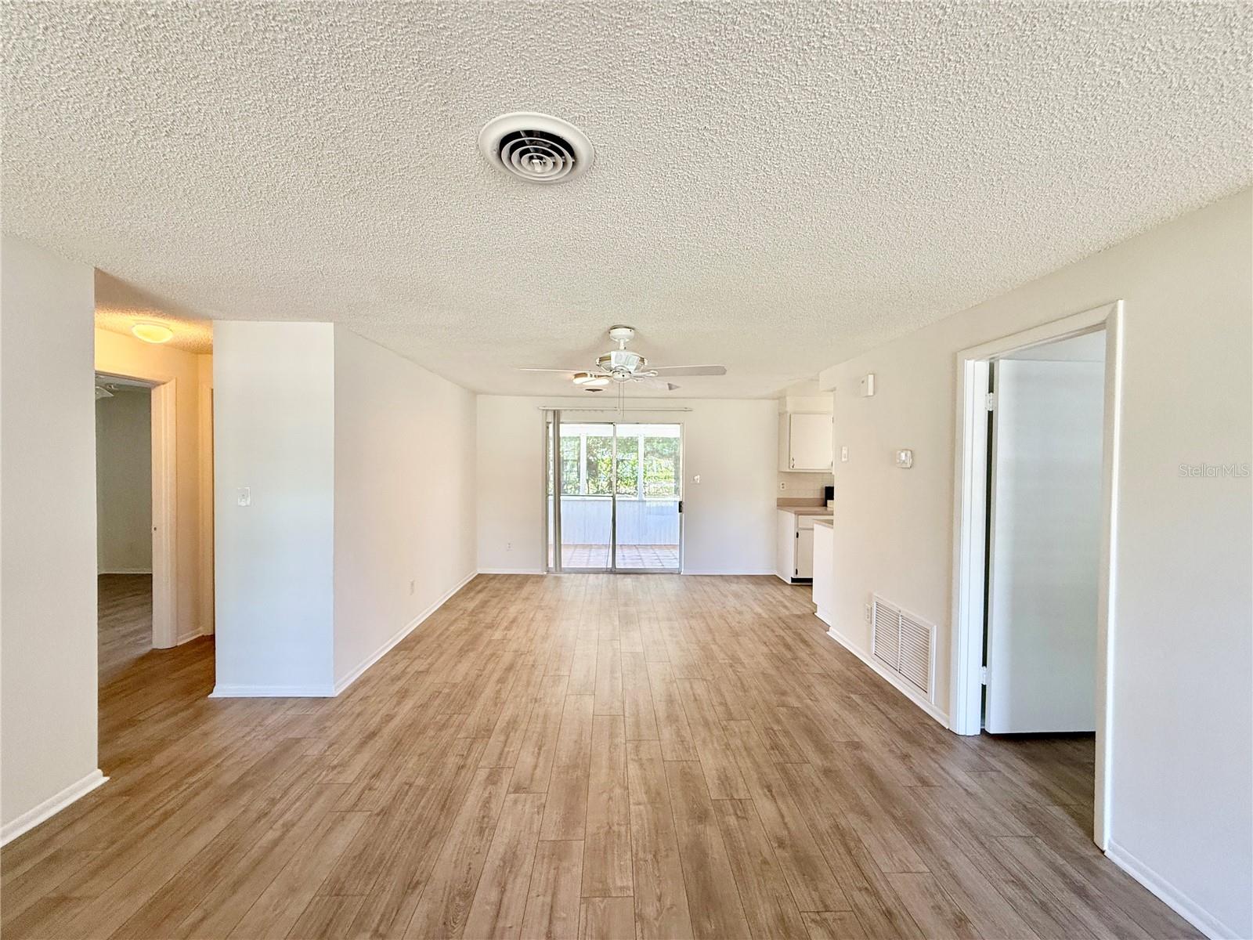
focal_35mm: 14
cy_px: 470
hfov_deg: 102.1
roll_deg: -0.7
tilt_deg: +0.2
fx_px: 507
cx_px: 626
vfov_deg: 85.7
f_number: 2.2
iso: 160
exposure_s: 1/120
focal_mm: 2.22
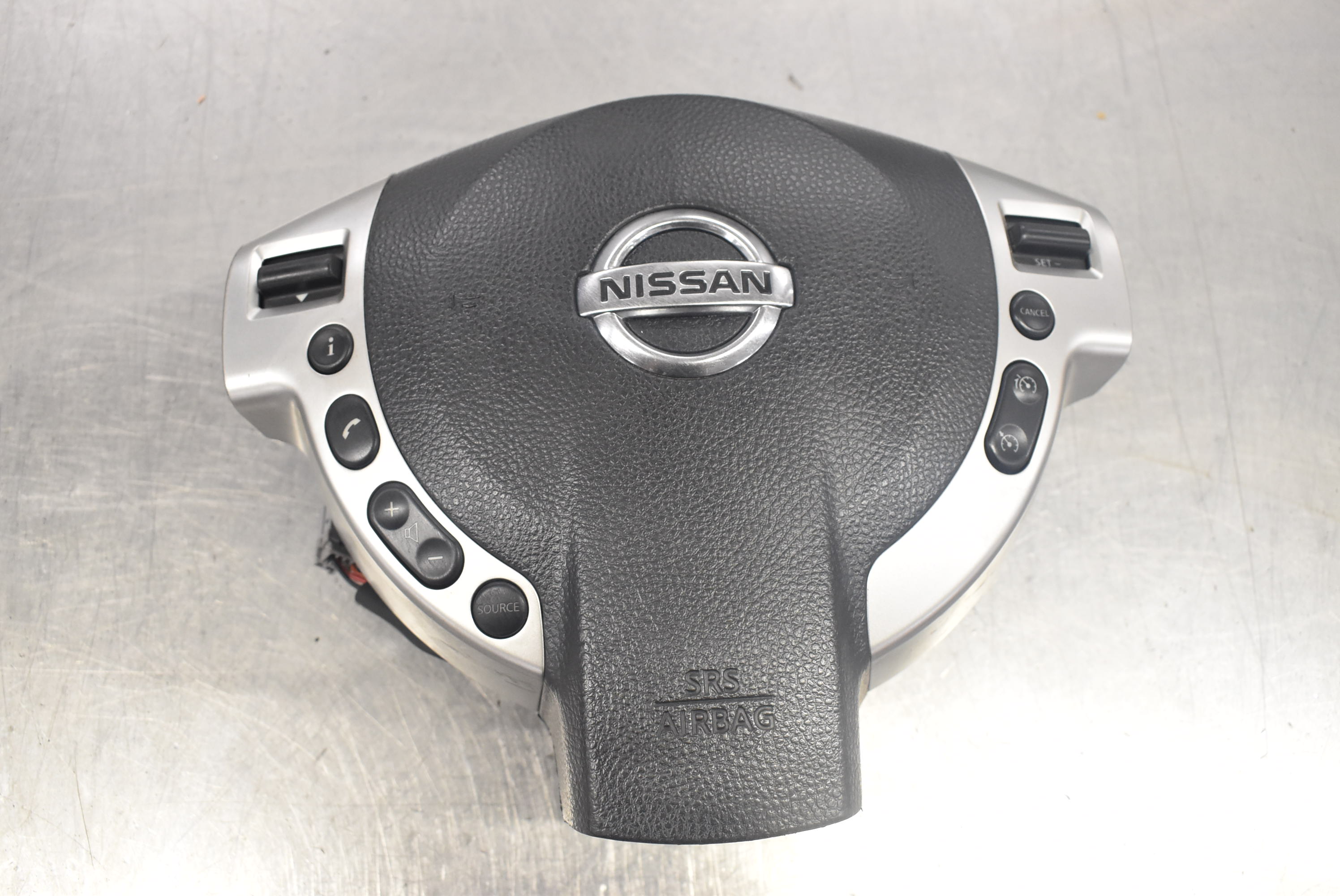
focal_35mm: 33
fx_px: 1229
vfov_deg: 40.0
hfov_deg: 57.2
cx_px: 670
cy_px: 448
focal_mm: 22
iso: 2000
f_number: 5
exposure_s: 1/100
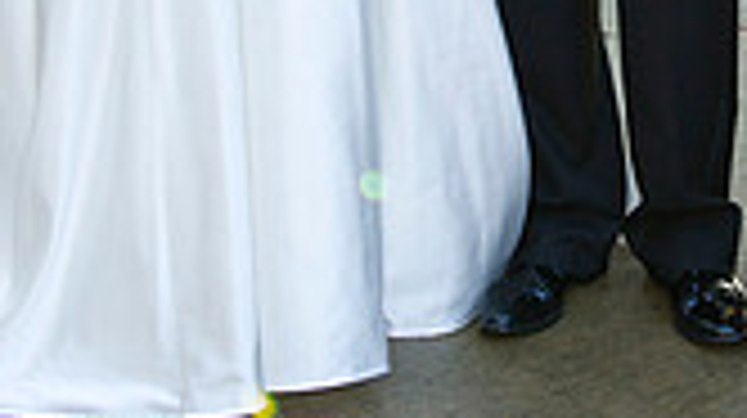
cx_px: 693
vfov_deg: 9.6
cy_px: -409
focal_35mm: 117
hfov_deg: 18.0
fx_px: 2315
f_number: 5.6
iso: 500
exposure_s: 1/200
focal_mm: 32
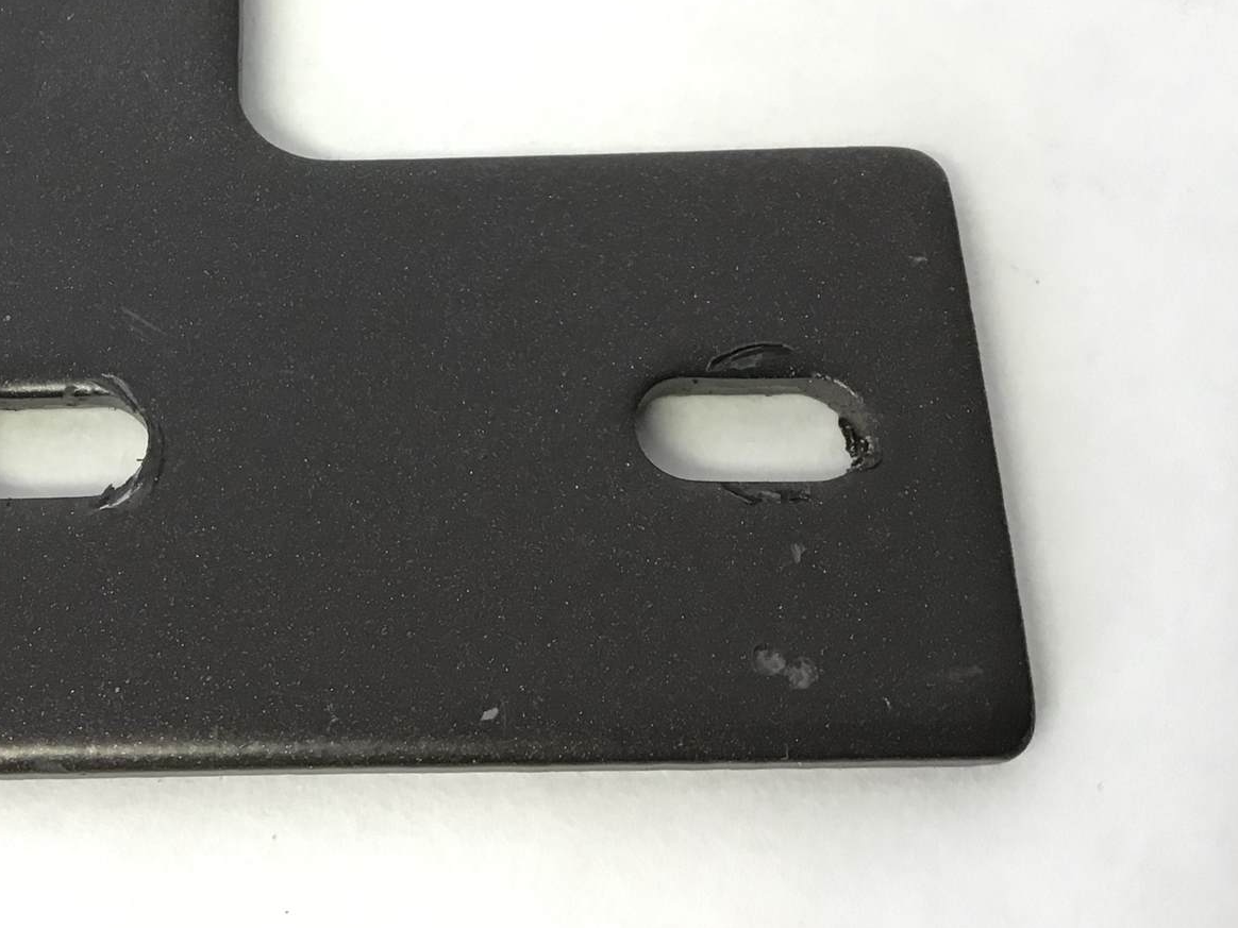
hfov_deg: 35.3
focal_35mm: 53
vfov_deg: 26.9
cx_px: 299
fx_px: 1895
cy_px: 153
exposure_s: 1/30
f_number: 2.4
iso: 40
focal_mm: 3.3
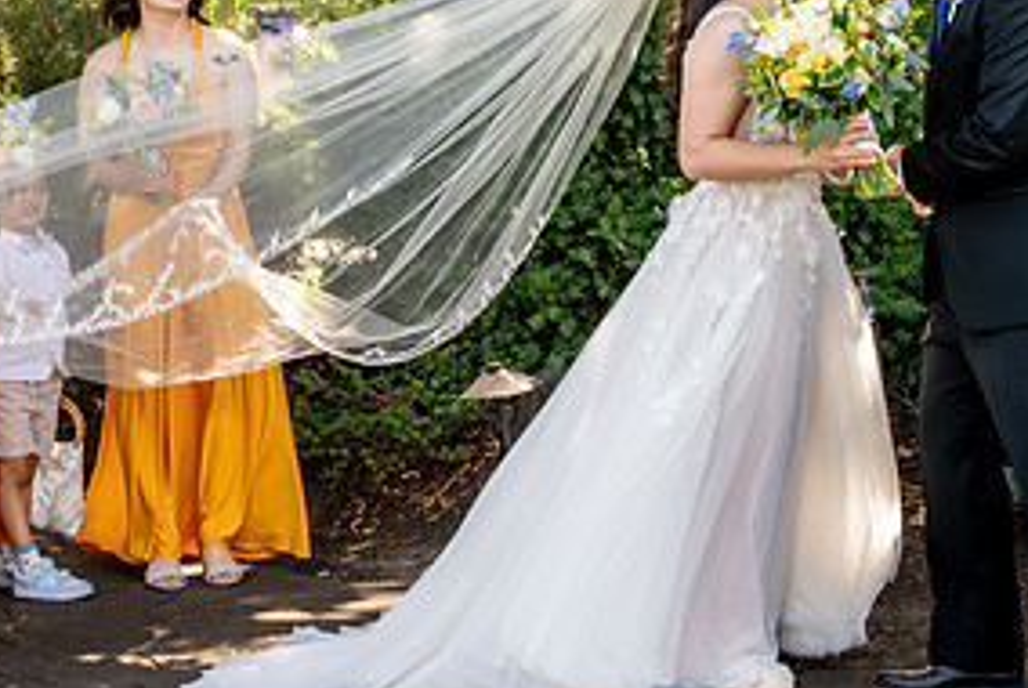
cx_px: 500
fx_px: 3030
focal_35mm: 106
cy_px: 210
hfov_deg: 19.3
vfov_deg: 12.9
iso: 2500
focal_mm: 35
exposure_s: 1/400
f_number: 8
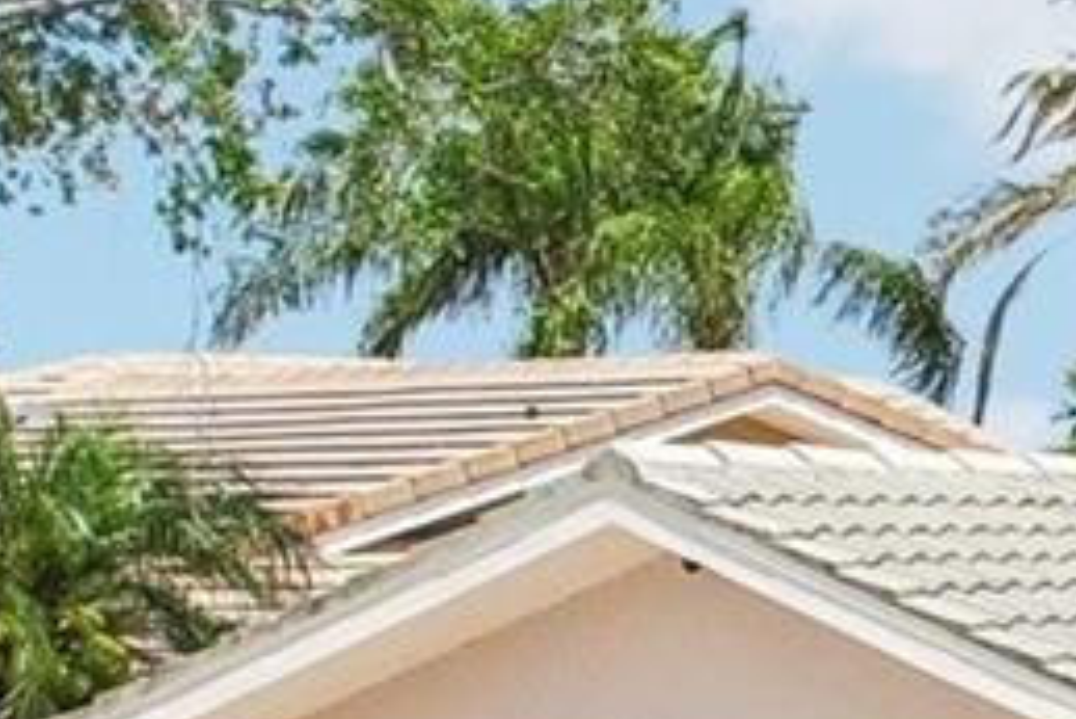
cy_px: 470
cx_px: 2808
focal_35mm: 136
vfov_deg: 10.1
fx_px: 4067
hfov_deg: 11.6
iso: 400
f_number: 2.8
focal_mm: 8.4
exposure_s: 1/1600
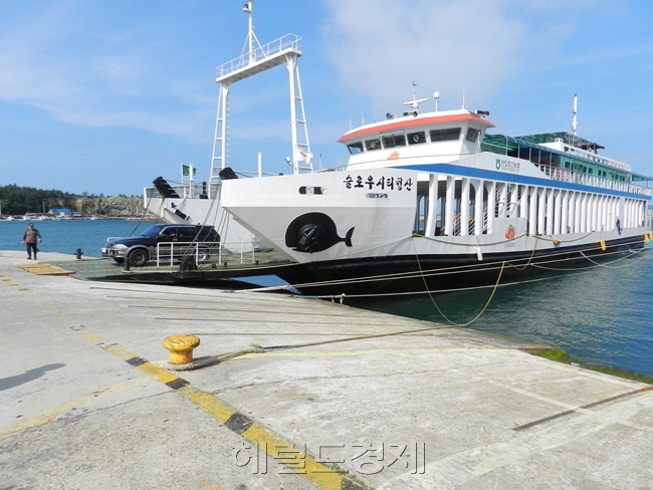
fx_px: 434
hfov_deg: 73.9
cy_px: 245
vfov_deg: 58.9
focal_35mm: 23
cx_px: 326
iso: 160
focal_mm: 4
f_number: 4.5
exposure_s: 1/1000
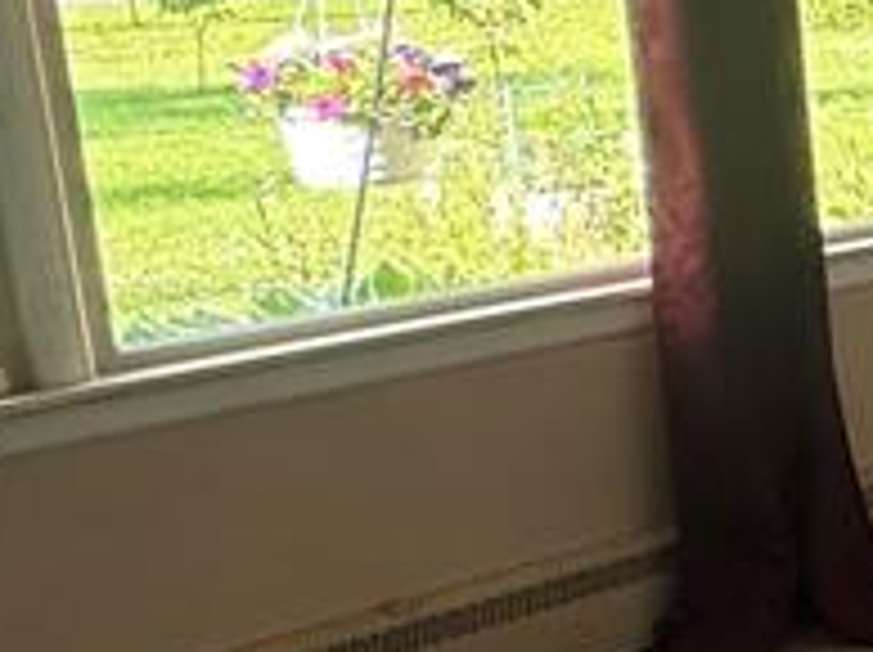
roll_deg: -0.6
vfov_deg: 19.8
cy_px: 202
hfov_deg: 16.9
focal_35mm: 74
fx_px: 1864
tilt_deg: -10.8
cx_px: 1876
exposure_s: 1/99
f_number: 2.2
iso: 320
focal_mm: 2.22
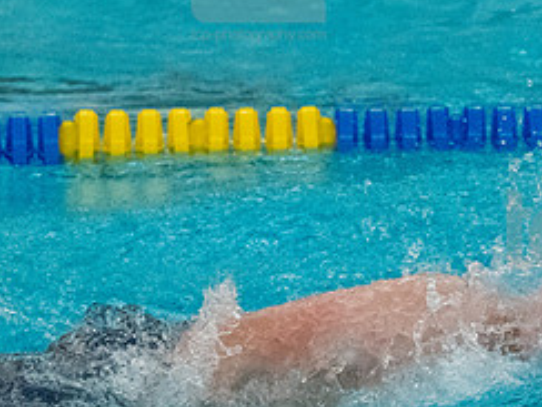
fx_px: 8048
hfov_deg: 3.9
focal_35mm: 514
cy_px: 269
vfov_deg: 2.9
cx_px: 573
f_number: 5
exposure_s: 1/1250
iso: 10000
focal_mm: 150
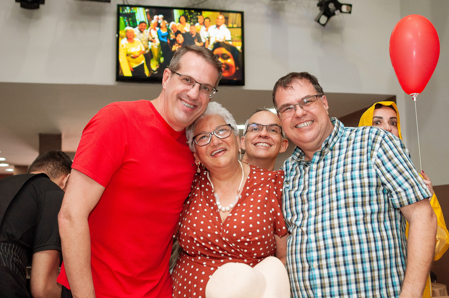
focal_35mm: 53
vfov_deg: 25.3
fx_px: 664
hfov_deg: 37.4
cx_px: 221
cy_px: 147
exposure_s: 1/160
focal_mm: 35
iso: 800
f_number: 3.5
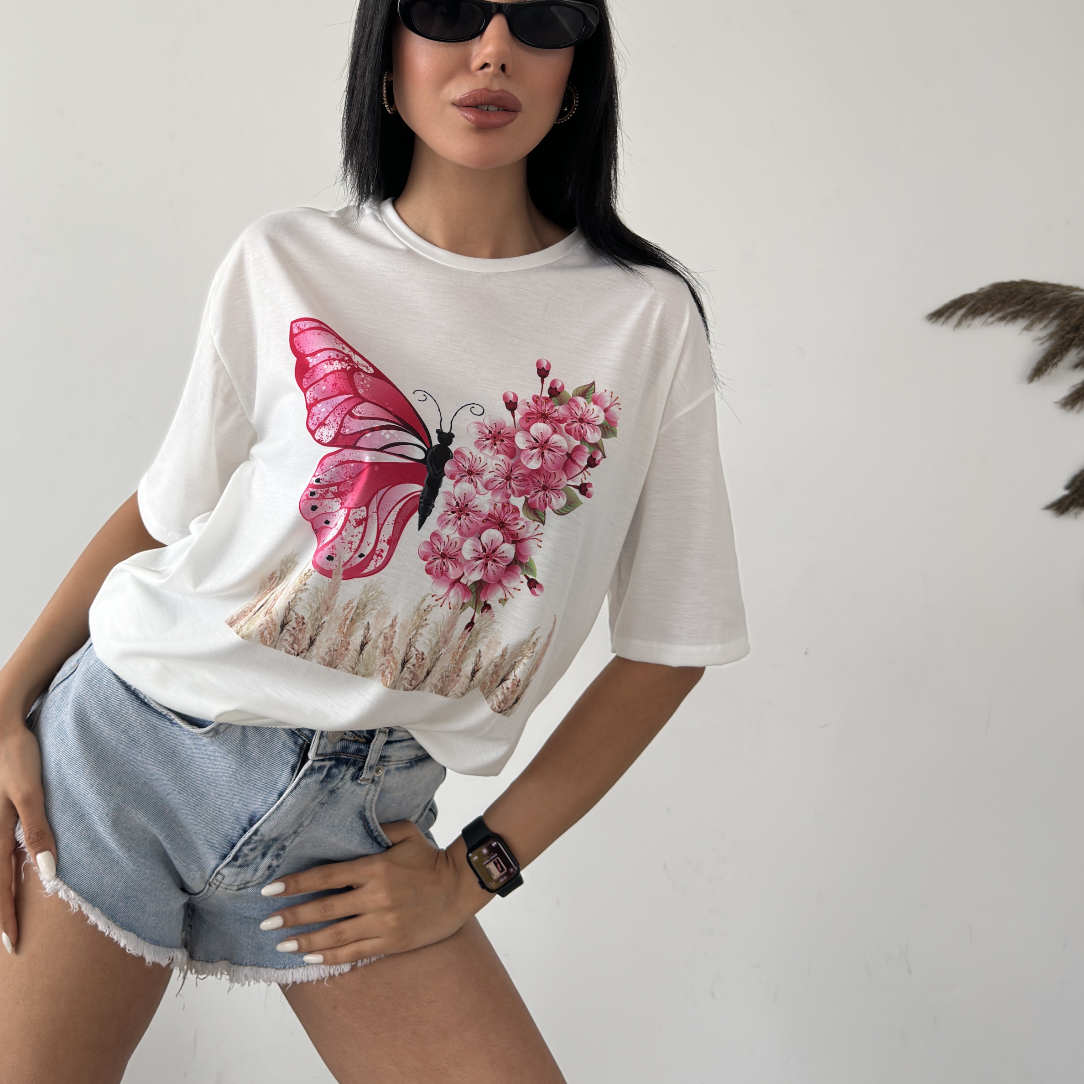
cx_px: 448
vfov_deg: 45.3
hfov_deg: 45.9
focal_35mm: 36
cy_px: 355
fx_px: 1275
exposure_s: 1/121
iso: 64
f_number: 1.78
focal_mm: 6.86
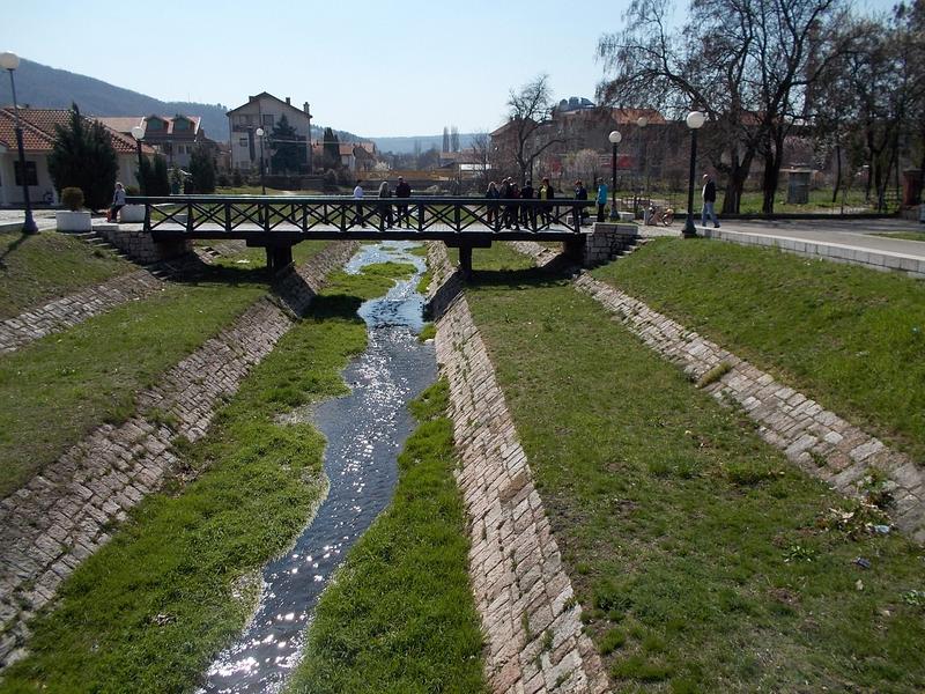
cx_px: 462
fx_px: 775
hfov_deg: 61.7
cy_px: 347
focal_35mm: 29
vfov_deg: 48.2
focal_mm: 4.1
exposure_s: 1/1000
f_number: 3.3
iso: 80
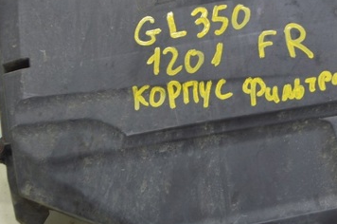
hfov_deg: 25.0
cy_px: 100
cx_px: 220
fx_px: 757
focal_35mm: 81
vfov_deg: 16.8
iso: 400
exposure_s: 1/20
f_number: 5.6
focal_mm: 30
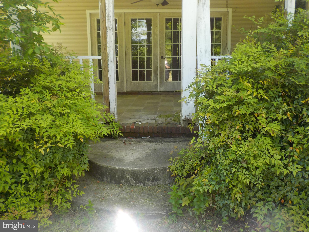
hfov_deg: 60.0
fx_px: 268
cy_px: 116
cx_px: 154
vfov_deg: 46.8
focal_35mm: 30
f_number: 3.3
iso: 125
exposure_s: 1/125
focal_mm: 4.1
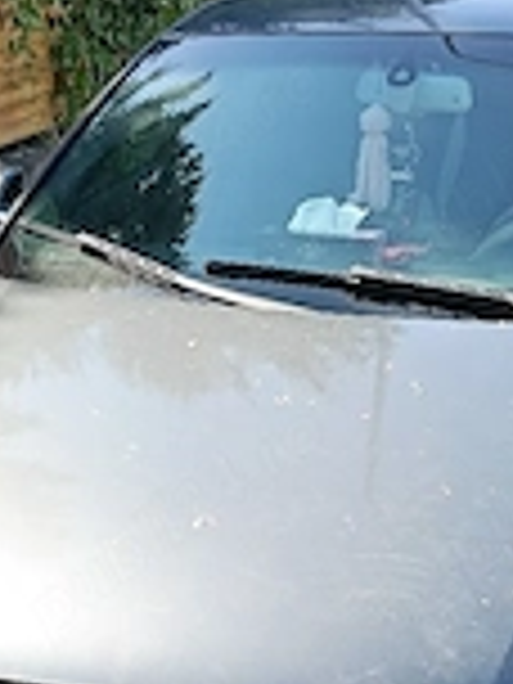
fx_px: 1403
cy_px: 576
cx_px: 266
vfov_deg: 26.7
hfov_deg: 20.7
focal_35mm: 71
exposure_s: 1/112
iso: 50
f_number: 1.8
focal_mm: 3.98
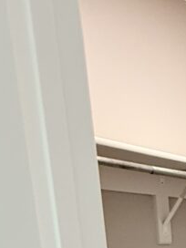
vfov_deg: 28.5
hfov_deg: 21.7
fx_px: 394
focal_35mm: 55
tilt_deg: -10.5
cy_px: 325
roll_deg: -0.7
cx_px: 287
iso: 400
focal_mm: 2.22
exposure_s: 1/60
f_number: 2.2
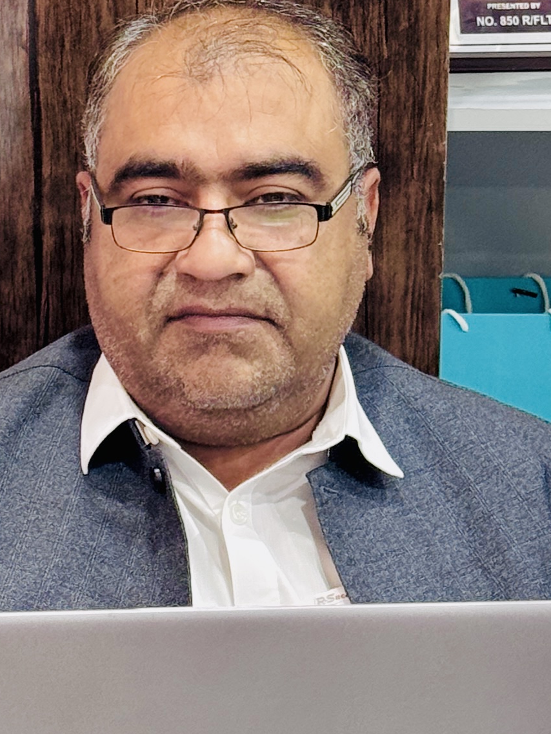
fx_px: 3607
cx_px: 285
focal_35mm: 170
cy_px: 65
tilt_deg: -7.6
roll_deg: -1.6
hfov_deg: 8.7
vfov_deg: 11.5
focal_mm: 6.76
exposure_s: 1/50
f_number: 1.78
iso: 160
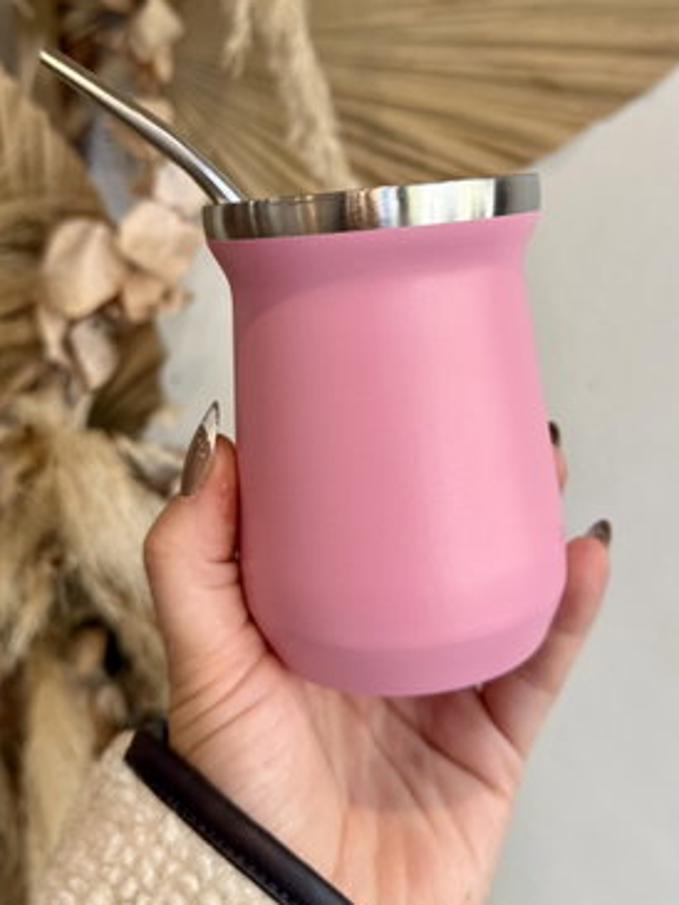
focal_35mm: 35
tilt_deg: -13.3
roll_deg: -5.4
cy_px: 351
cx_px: 354
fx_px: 915
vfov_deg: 52.2
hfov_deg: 40.7
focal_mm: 6.76
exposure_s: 1/121
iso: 80
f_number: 1.78
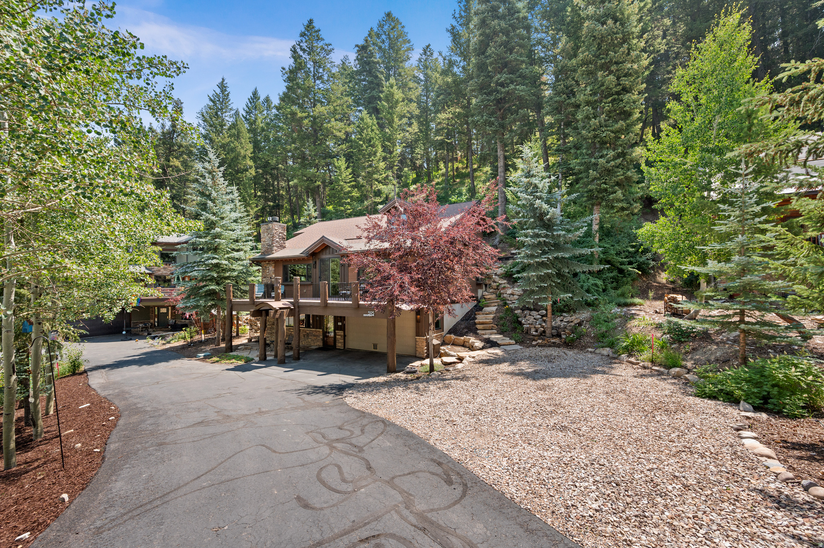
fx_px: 320
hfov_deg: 104.3
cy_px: 274
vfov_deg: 81.1
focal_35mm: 14
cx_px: 412
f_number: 7.1
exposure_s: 1/400
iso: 400
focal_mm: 14
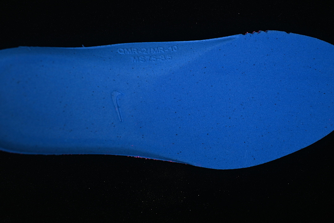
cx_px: 167
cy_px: 112
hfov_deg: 27.0
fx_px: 696
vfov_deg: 18.2
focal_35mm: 75
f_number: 7.1
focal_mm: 50
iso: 160
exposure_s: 1/80
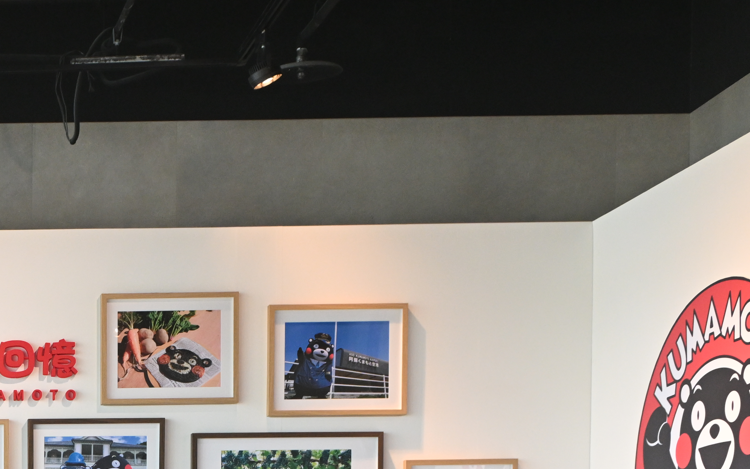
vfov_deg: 13.6
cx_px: -221
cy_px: 730
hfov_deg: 21.0
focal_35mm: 90
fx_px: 1840
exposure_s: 1/160
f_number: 5
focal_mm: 29
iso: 1100
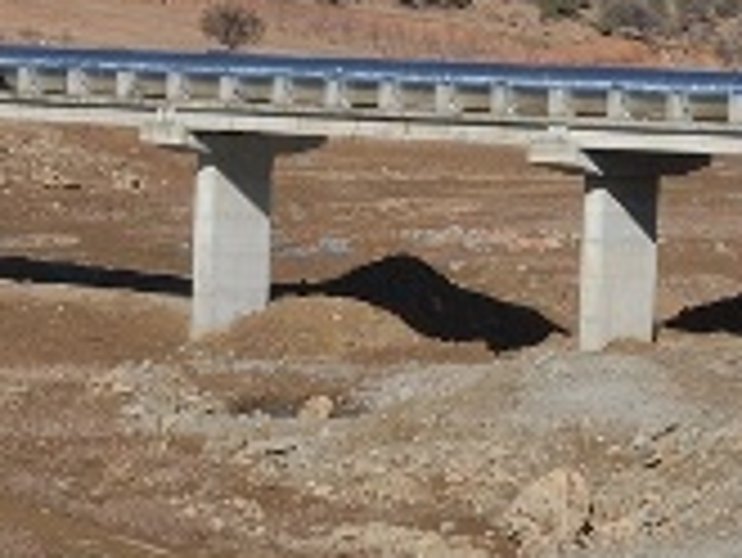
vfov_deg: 7.2
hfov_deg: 9.6
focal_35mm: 205
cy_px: 101
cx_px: 549
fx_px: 4397
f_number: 16
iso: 640
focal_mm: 55
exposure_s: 1/1000
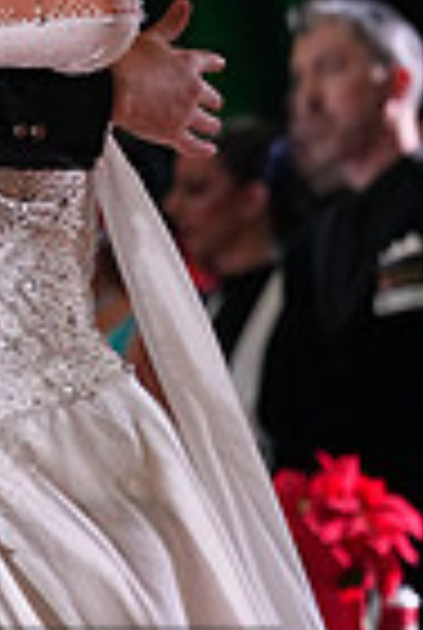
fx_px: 13925
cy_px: 778
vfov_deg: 2.6
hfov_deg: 1.7
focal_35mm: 794
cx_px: -335
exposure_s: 1/400
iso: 6400
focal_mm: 192
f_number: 5
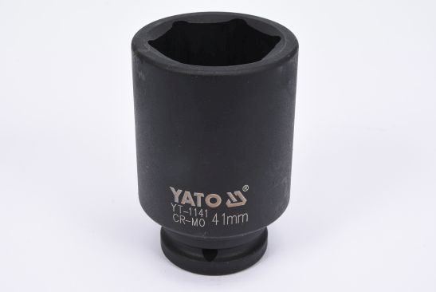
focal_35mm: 75
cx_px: 218
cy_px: 146
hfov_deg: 27.0
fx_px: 909
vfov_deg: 18.2
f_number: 16
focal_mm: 50
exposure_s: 1/125
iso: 250
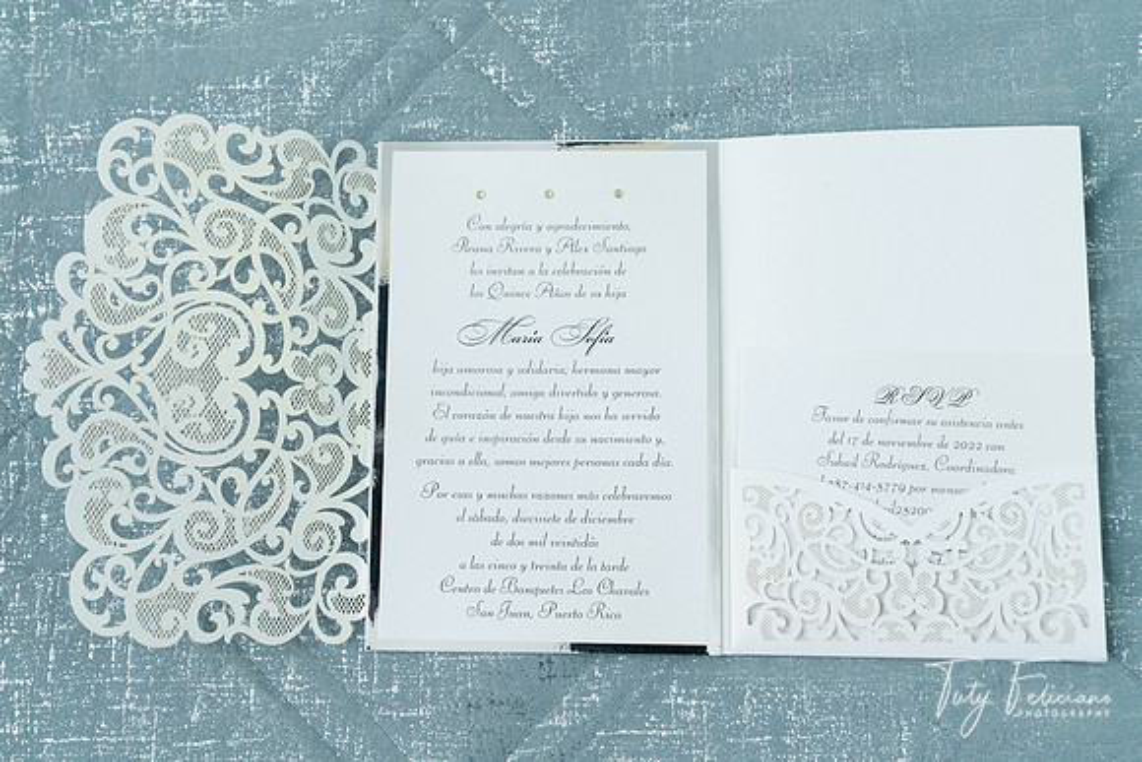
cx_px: 535
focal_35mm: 48
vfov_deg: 28.4
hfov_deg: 41.5
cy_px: 363
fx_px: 1507
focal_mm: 43
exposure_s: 1/100
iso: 800
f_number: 5.6
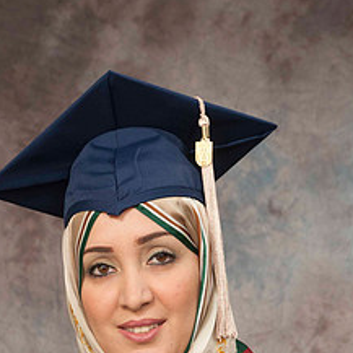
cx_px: 146
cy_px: 332
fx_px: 2284
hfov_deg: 8.8
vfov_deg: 8.8
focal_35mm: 198
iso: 200
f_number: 5.6
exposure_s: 1/100
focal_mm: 75
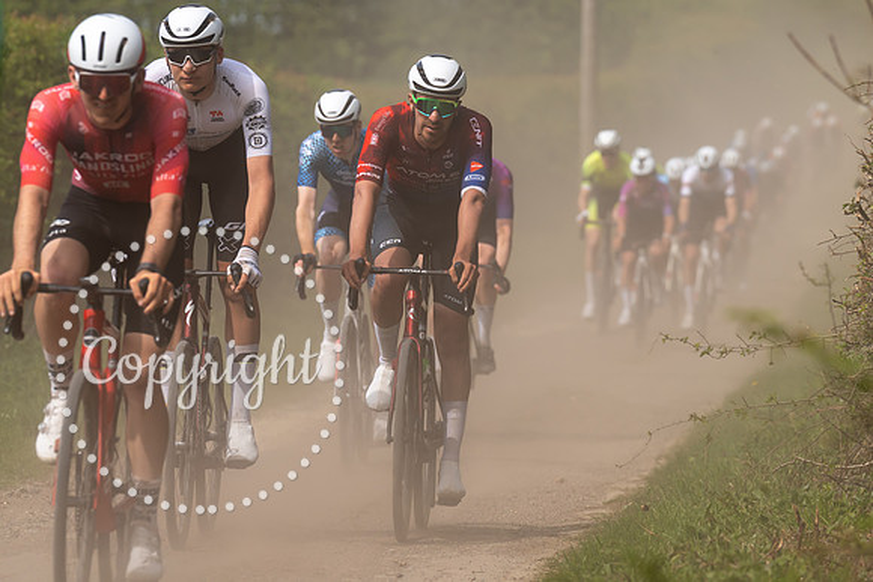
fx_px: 6881
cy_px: 140
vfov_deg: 4.8
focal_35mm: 284
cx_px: 405
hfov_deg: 7.3
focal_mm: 185
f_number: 5
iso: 160
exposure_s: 1/1000
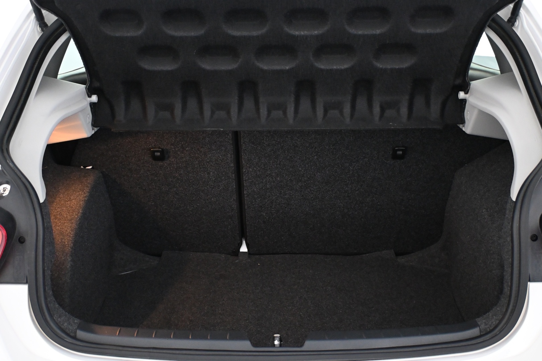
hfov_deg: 46.4
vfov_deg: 31.9
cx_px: 271
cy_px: 180
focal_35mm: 42
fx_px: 632
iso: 4500
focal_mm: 28
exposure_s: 1/60
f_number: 4.5
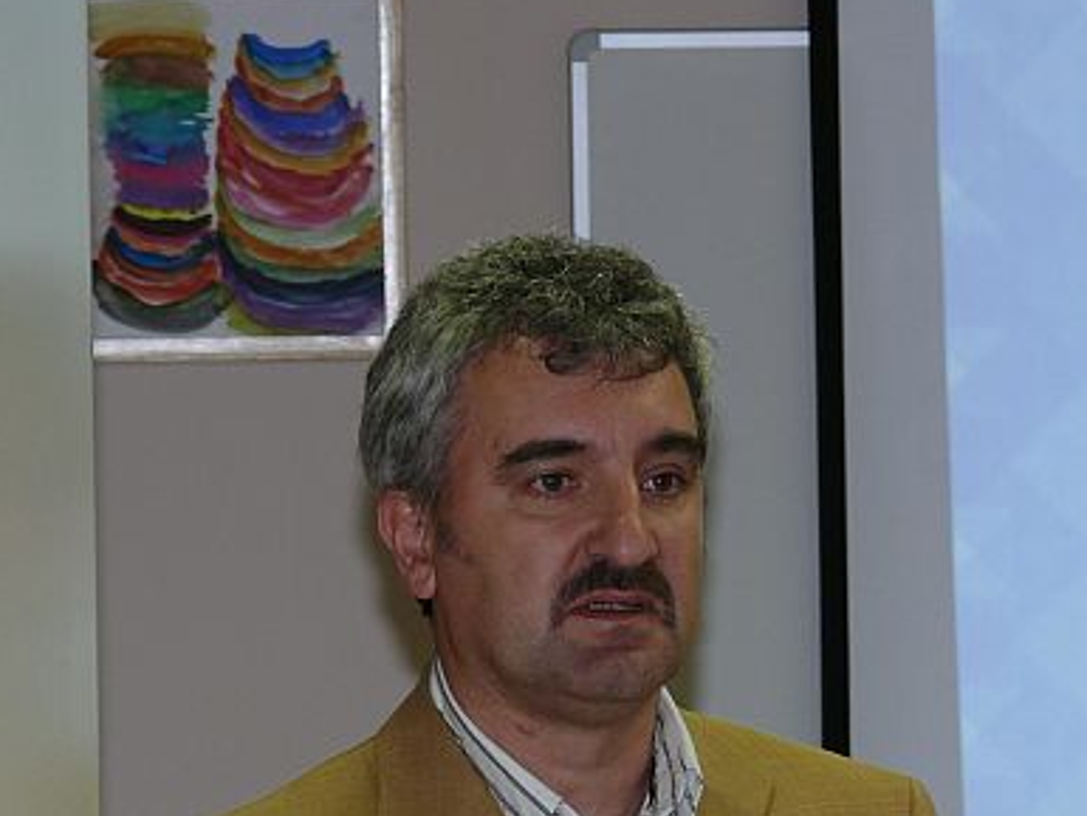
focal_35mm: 379
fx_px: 11905
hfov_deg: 5.2
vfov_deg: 3.9
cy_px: 443
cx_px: 621
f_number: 4
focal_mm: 38.4
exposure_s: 1/30
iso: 100
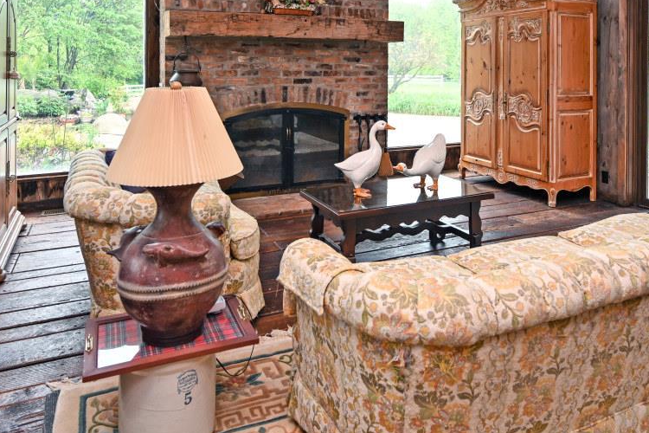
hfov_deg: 65.4
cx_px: 346
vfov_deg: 43.5
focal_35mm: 28
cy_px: 68
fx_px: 505
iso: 220
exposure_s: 1/60
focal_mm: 14
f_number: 4
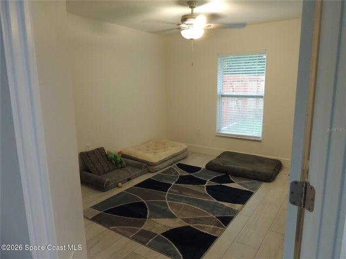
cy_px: 130
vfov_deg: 56.8
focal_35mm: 24
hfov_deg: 71.6
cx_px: 173
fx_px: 240
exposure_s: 1/30
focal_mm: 4.3
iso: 400
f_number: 3
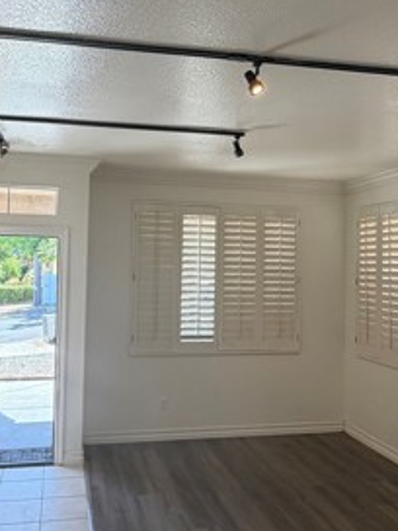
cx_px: 162
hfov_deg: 42.8
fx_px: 506
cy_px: 256
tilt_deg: +1.9
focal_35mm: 33
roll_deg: -1.2
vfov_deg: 55.3
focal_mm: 2.22
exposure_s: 1/120
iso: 100
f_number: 2.2
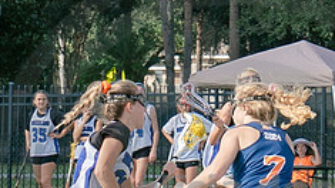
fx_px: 5097
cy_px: 138
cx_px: 312
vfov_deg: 2.1
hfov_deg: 3.8
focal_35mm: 574
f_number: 5.6
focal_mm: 70
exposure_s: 1/800
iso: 250
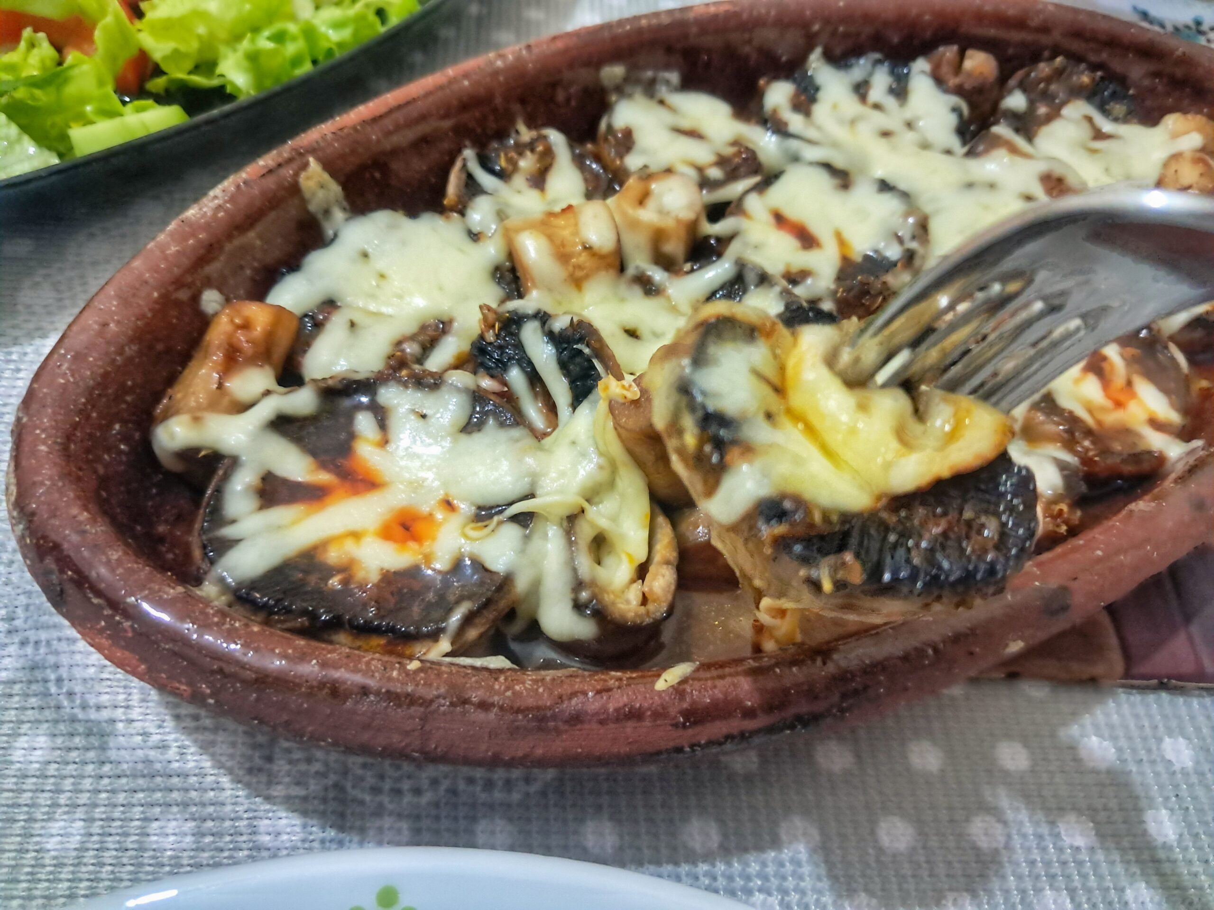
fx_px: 947
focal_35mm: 27
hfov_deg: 65.3
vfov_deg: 51.4
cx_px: 607
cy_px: 455
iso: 640
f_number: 1.8
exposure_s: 1/25
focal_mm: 4
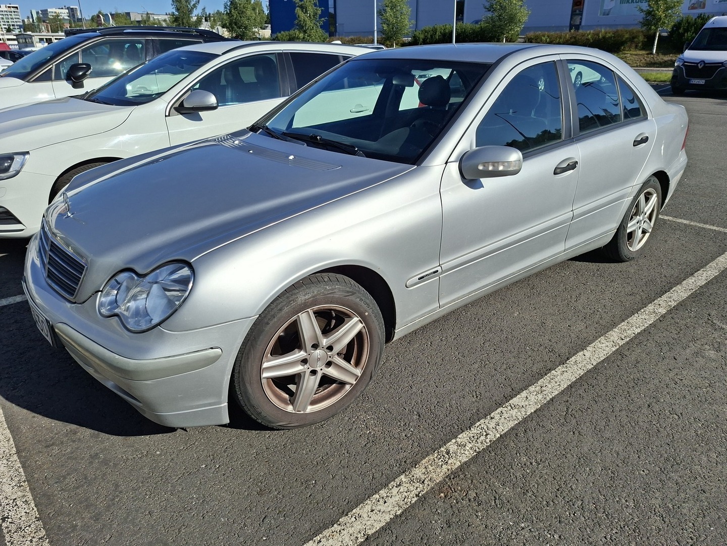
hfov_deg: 73.9
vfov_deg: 58.9
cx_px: 364
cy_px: 273
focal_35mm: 23
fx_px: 483
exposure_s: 1/4975
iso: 50
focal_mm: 5.54
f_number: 1.8
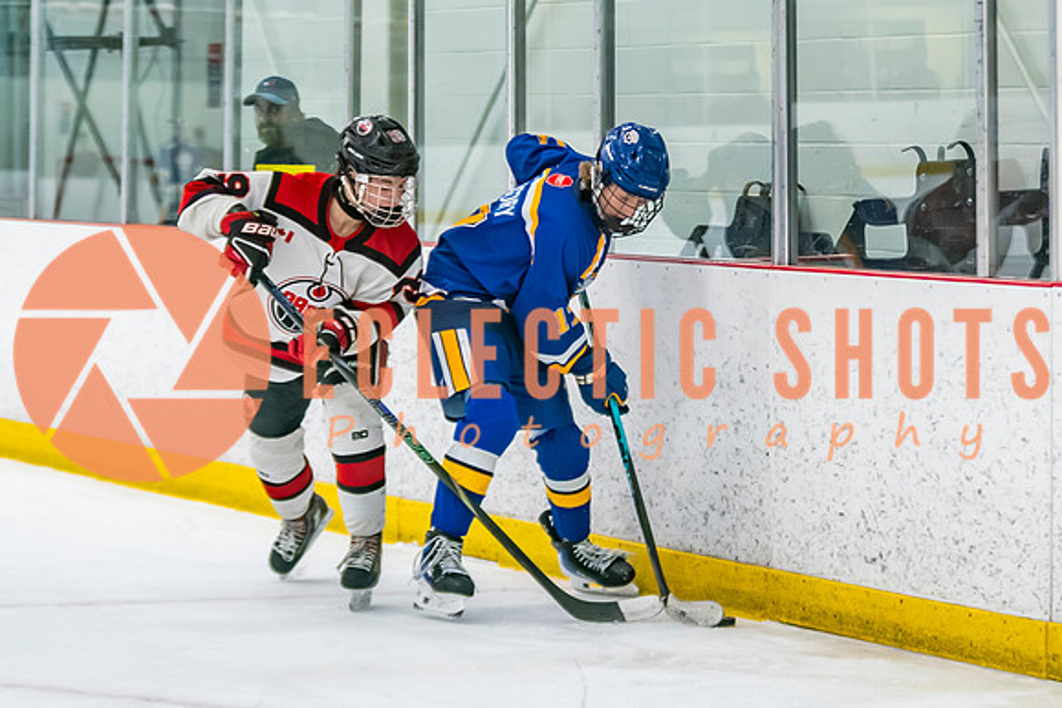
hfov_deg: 12.3
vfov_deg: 8.2
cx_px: 618
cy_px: 297
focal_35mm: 167
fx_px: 4922
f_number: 2.8
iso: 3200
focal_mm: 80
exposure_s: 1/640
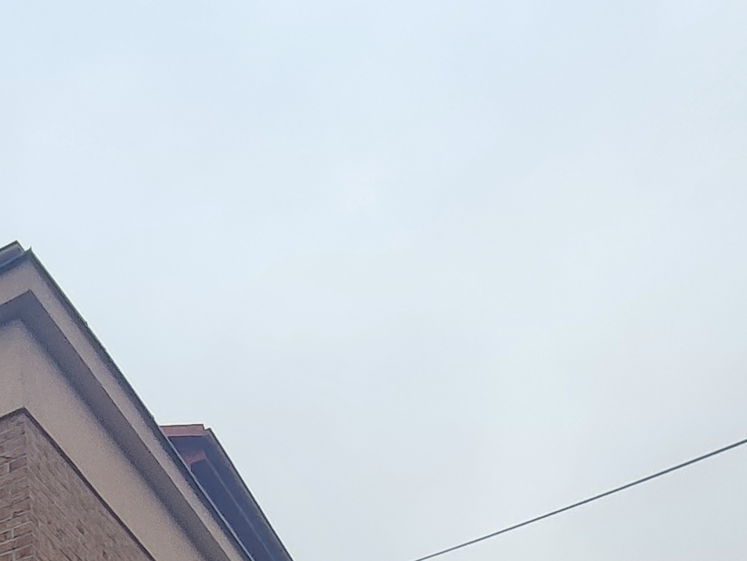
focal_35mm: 55
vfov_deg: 21.0
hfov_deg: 29.4
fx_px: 1188
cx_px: -180
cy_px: 919
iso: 50
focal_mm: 1.65
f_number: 2.2
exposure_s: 1/193
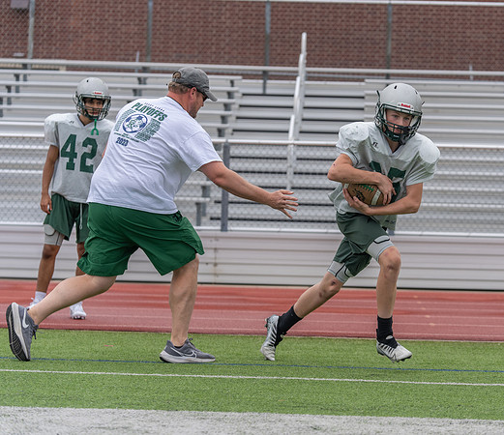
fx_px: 1891
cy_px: 204
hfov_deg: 15.1
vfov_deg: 13.1
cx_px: 347
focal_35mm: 123
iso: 200
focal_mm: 98
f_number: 3.5
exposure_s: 1/1250
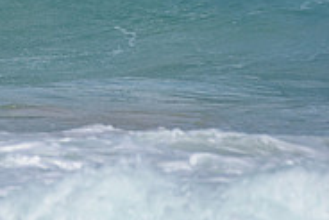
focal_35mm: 1930
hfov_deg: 1.1
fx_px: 17651
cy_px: -108
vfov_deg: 0.7
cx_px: -234
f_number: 5.6
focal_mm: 500
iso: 100
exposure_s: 1/2000
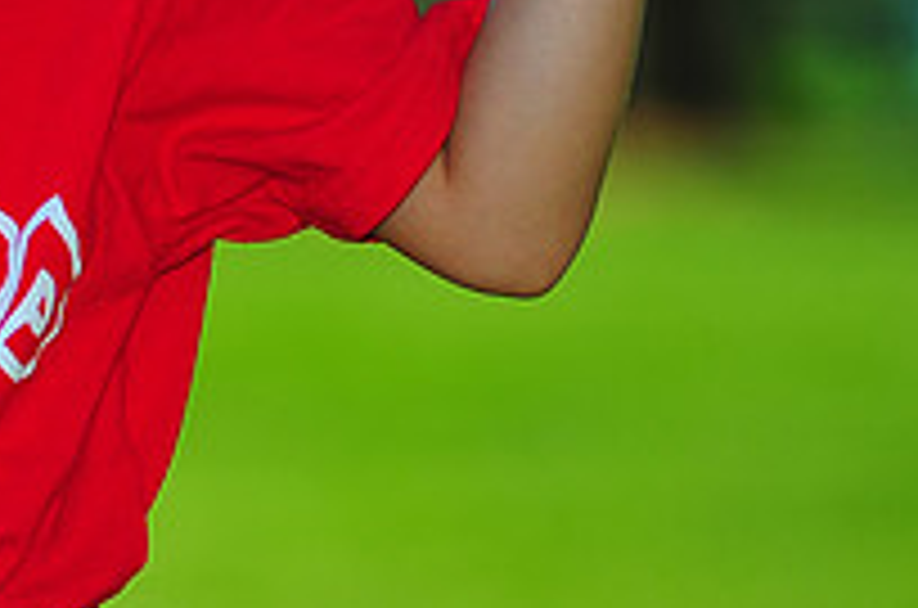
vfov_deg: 2.7
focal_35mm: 513
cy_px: -225
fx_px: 13051
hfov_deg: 4.0
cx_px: -135
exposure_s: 1/1600
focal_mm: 180
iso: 200
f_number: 4
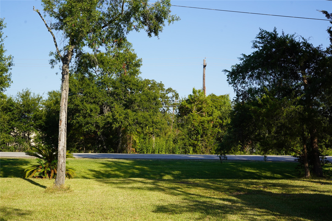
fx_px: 461
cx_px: 166
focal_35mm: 50
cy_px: 110
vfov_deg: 27.0
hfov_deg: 39.6
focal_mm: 50
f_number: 9
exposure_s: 1/125
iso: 100
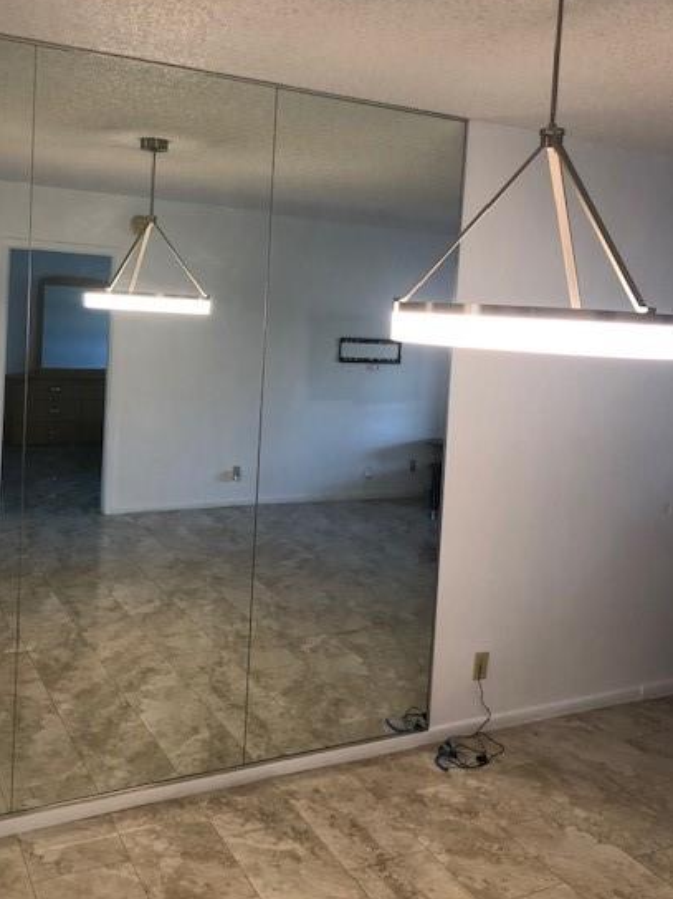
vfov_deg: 55.1
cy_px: 374
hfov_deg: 42.8
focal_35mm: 33
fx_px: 856
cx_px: 286
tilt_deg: -3.8
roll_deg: -5.6
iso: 40
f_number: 1.8
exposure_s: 1/20
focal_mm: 4
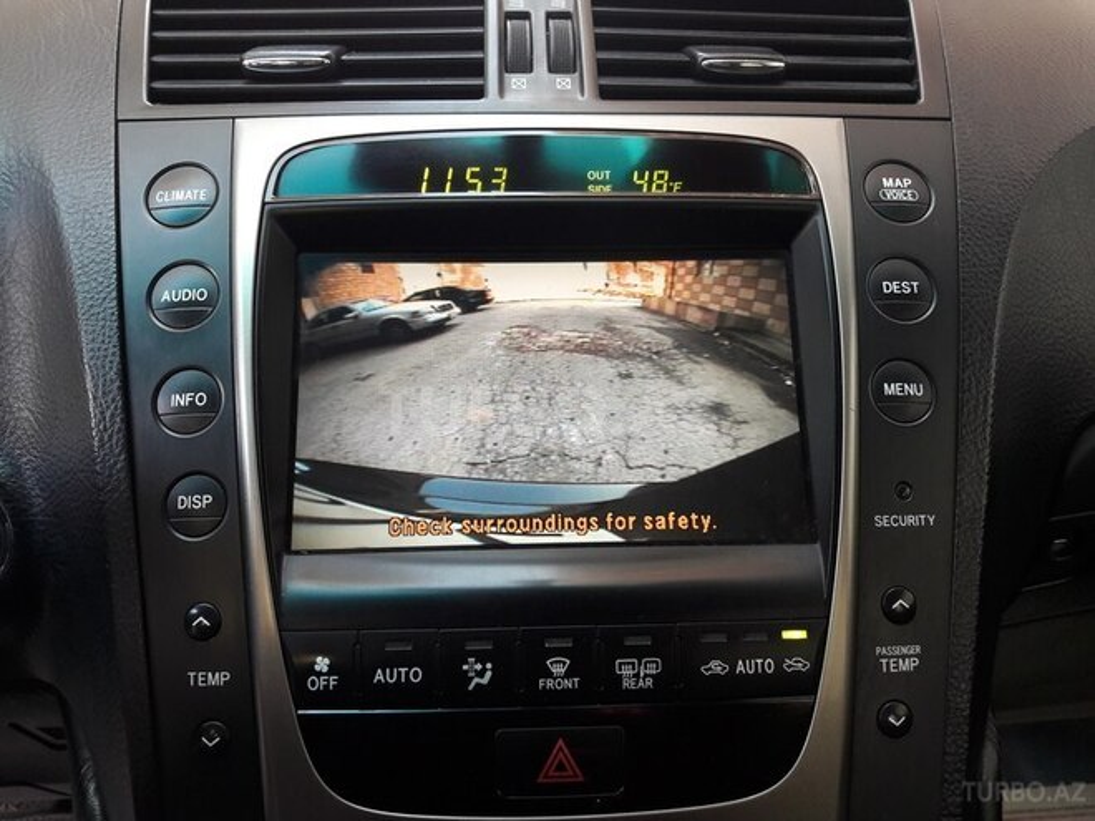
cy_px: 410
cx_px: 548
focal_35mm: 28
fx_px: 886
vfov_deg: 49.7
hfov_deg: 63.4
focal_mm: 3.7
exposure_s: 1/33
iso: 100
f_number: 1.9
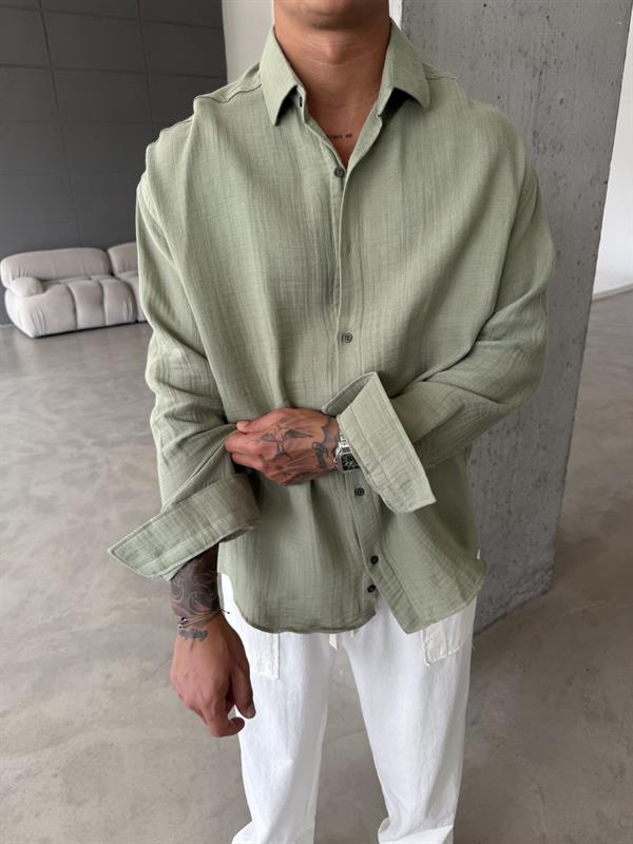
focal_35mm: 24
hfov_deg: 56.8
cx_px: 316
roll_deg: +1.6
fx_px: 585
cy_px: 422
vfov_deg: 71.6
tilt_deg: -22.3
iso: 64
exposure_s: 1/163
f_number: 1.78
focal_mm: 6.76
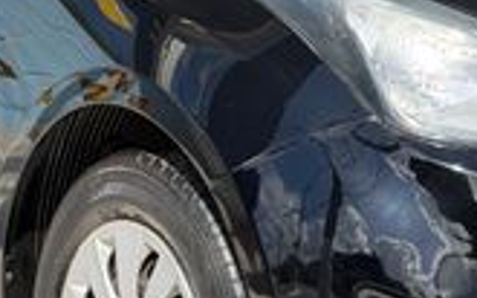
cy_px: -78
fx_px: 3080
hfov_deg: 8.9
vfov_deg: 5.5
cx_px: 260
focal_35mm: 237
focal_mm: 6.76
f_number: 1.78
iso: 100
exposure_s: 1/2494
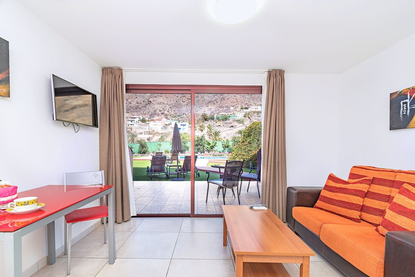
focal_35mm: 16
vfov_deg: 73.8
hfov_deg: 96.7
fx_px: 185
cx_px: 208
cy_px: 138
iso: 100
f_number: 11
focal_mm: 16
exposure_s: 1/30
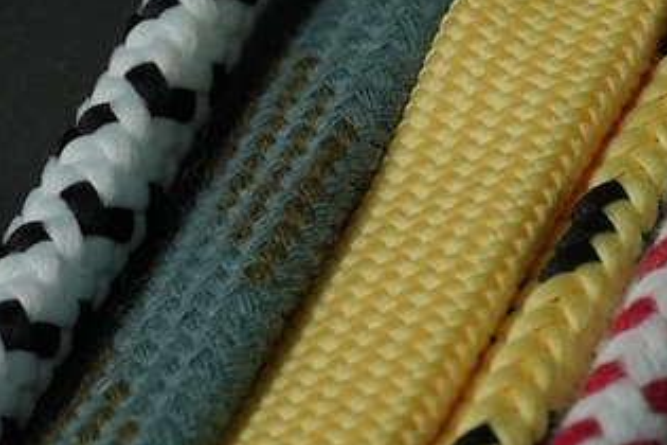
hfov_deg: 6.0
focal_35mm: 334
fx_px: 6188
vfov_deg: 4.1
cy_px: 524
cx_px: 1256
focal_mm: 50
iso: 500
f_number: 7.1
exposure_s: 1/200
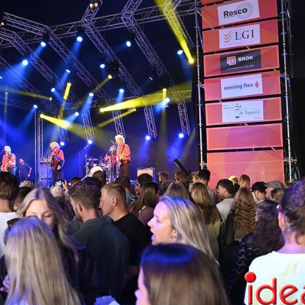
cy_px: 156
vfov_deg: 34.0
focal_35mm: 50
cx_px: 108
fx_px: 498
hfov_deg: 33.8
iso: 2000
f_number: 4
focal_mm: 34
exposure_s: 1/60
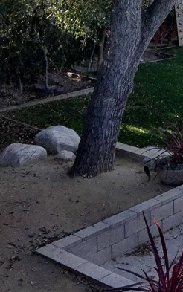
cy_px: 10
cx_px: 361
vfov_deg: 24.8
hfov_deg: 13.9
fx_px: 638
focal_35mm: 80
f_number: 2.2
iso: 25
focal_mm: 4.15
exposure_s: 1/855
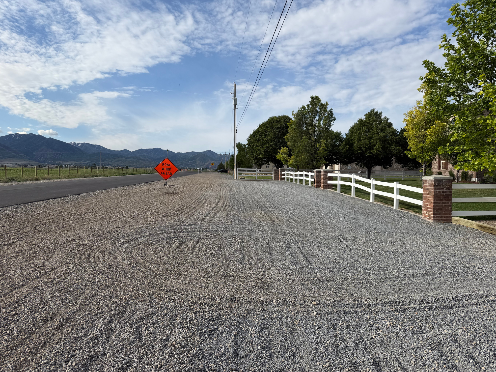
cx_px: 253
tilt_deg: -1.8
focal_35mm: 25
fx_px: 358
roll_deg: +0.1
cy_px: 190
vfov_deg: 54.9
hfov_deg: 69.4
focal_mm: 6.76
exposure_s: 1/4975
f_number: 1.78
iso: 80
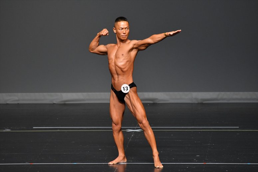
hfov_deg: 6.0
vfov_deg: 4.0
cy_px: 86
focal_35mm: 345
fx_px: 2471
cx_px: 129
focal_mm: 230
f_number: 5.6
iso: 2500
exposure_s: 1/400
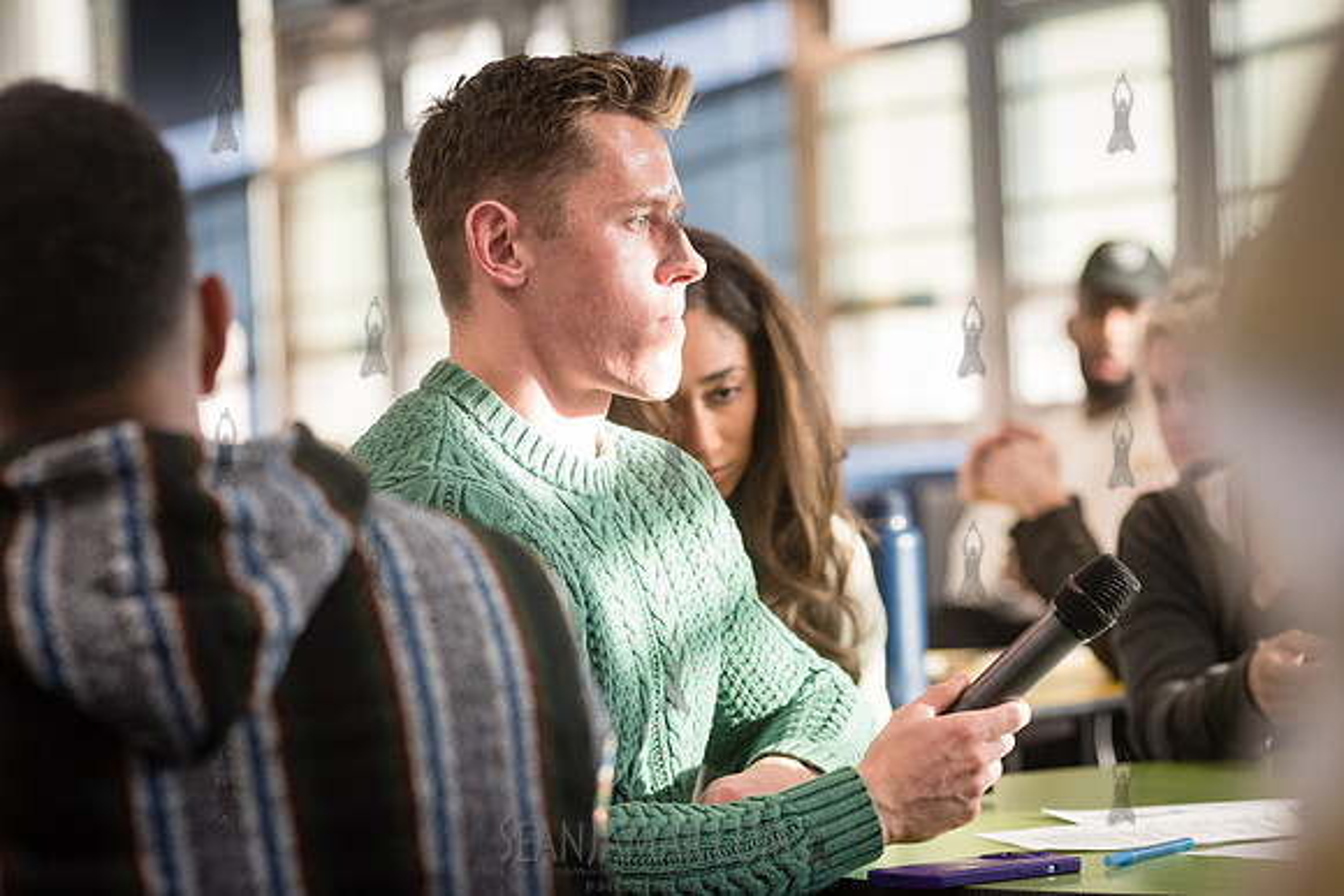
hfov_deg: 15.2
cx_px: 672
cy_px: 448
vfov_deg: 10.2
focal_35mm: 135
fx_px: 5041
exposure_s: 1/160
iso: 2500
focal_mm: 135
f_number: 4.5
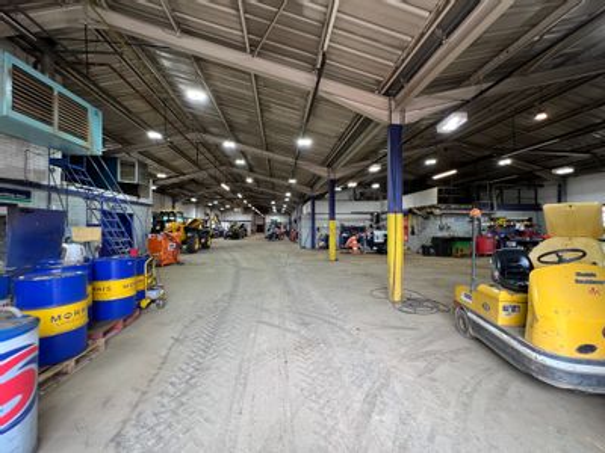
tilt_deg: +0.4
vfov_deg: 89.9
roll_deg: +0.1
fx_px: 227
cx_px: 302
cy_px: 226
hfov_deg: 106.2
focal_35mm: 13
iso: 125
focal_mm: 1.57
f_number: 1.8
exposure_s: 1/100
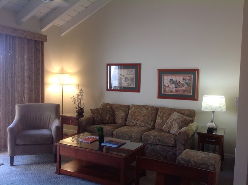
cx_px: 124
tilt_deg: -2.8
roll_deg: -0.2
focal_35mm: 35
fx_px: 250
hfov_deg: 52.7
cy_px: 92
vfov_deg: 40.6
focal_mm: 4.28
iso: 50
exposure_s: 1/24
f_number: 2.4
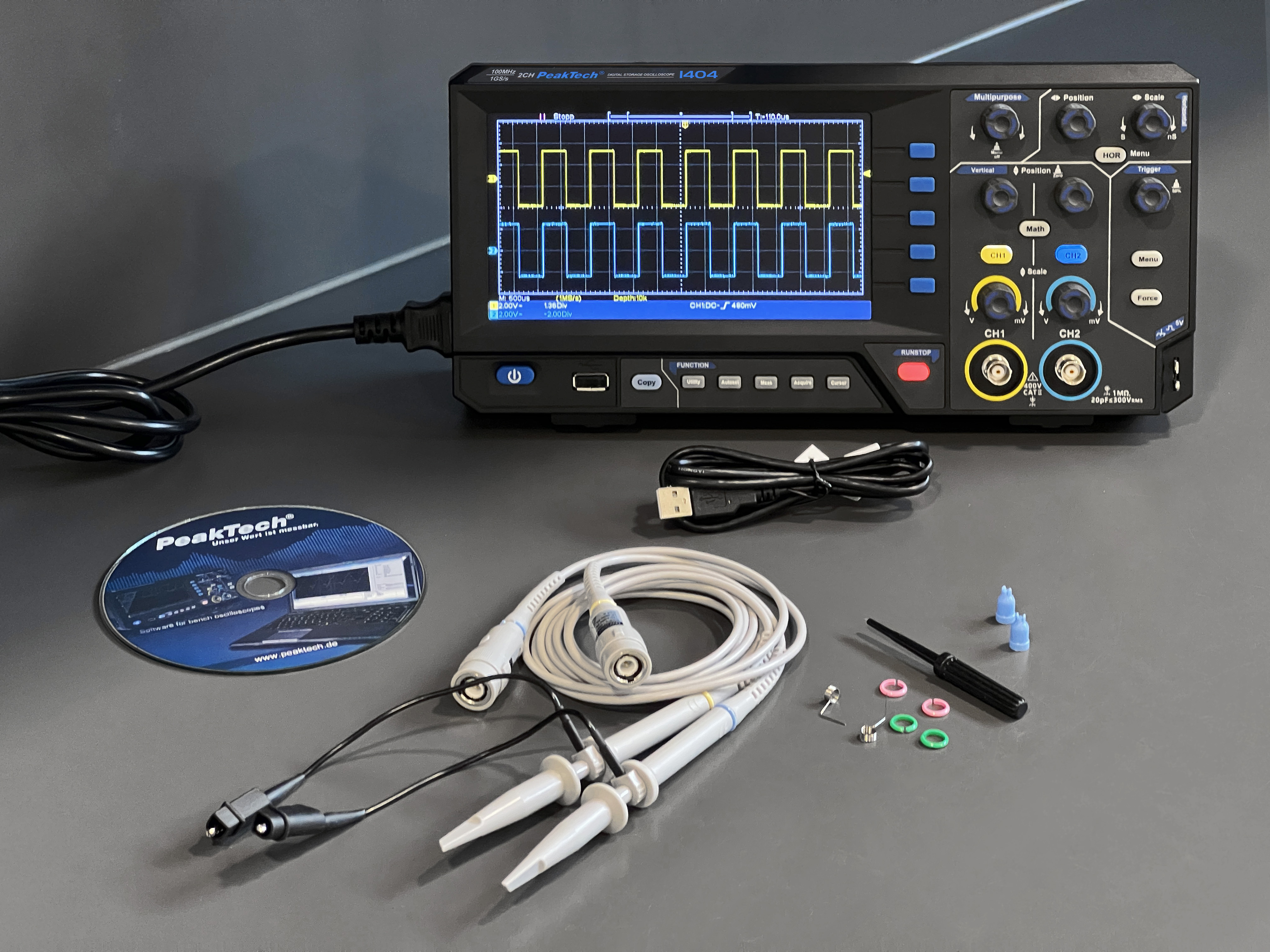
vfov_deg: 19.1
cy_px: 476
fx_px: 2825
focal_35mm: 77
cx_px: 635
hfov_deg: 25.3
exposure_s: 1/50
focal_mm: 9
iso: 400
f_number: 2.8
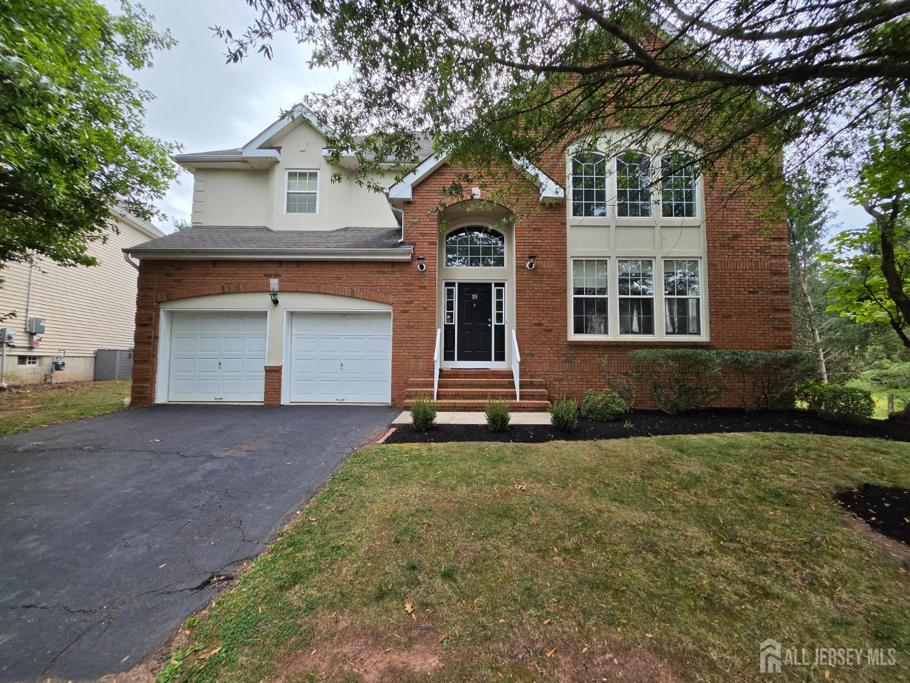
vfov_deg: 89.9
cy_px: 342
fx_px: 342
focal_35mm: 13
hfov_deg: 106.2
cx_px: 455
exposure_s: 1/614
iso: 50
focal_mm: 1.7
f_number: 2.2
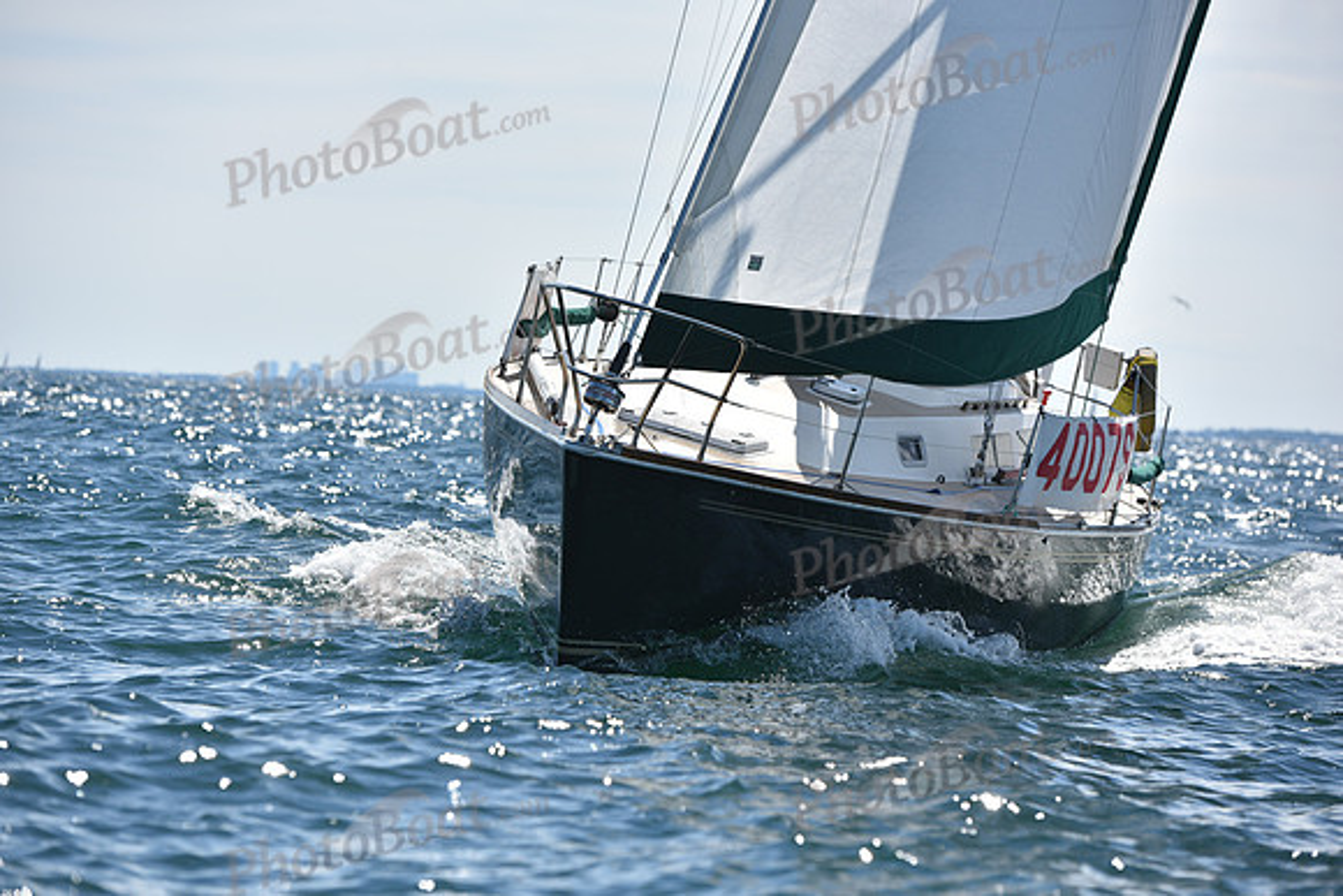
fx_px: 5597
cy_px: 448
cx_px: 672
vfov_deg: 9.2
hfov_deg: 13.7
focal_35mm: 150
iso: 250
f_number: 5
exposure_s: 1/2500
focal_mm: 150
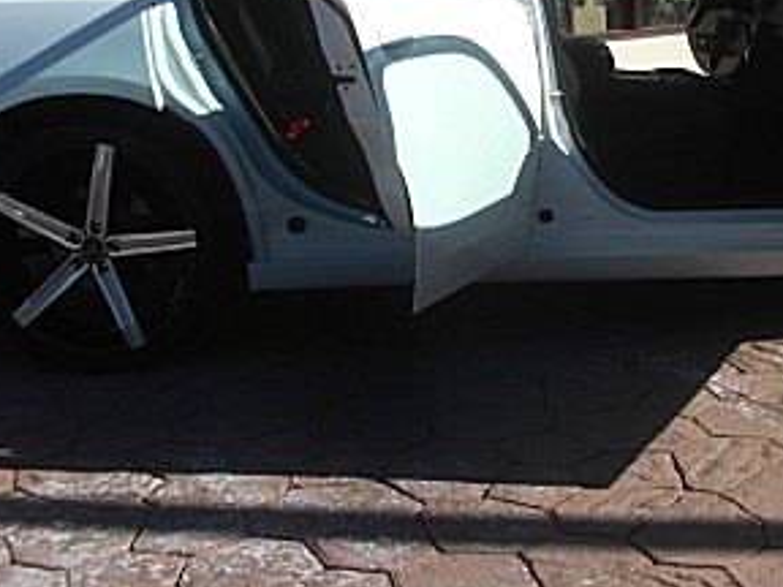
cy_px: 220
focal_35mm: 80
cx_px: 609
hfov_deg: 24.1
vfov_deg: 18.4
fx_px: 1810
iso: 50
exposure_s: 1/125
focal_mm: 6.3
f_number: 7.9
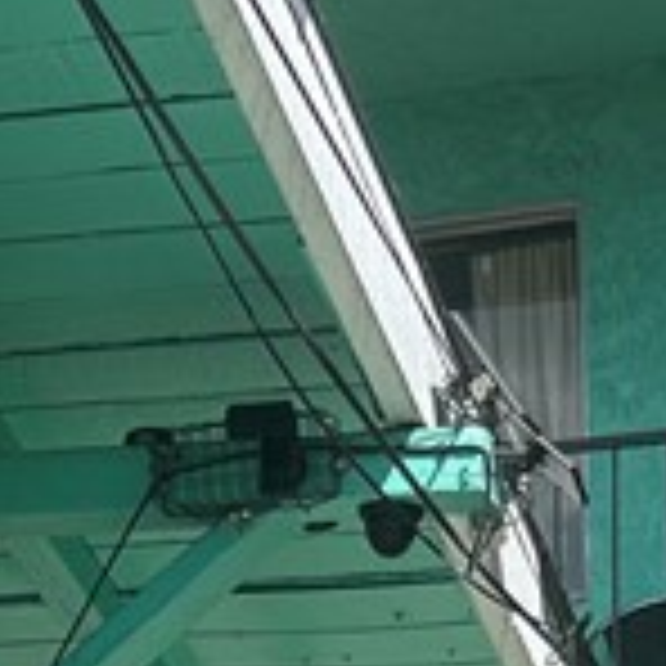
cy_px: 1364
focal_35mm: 159
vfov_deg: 10.1
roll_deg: +0.3
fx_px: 3461
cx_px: 279
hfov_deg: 11.0
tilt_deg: +2.9
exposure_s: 1/5587
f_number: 1.5
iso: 50
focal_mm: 5.7
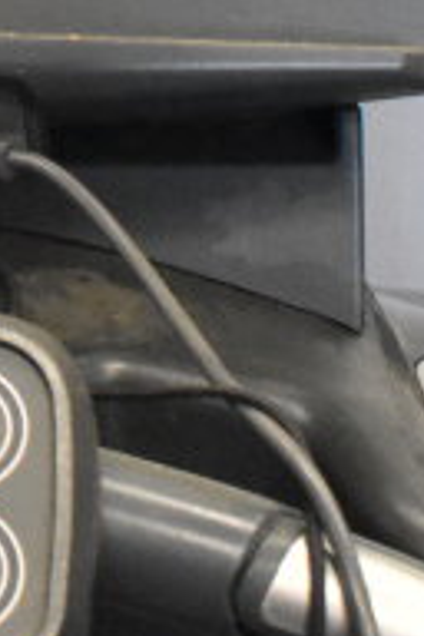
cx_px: -248
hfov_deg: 7.8
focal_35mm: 172
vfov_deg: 11.1
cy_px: -528
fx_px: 3038
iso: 6400
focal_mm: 24
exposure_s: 1/200
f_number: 7.1
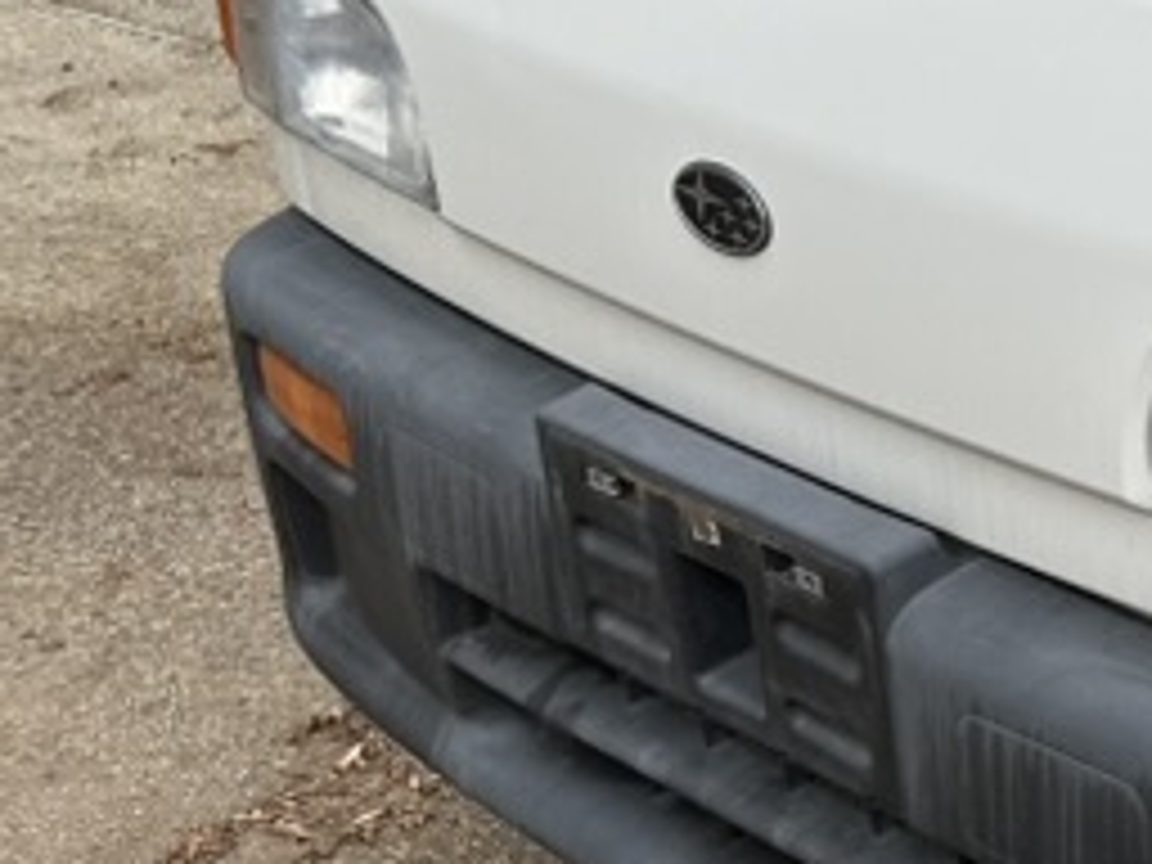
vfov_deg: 15.1
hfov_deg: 17.6
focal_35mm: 96
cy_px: -40
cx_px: 1894
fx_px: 3195
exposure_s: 1/399
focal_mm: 6.86
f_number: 1.78
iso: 80
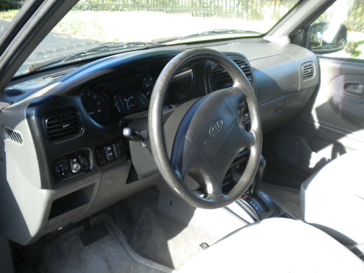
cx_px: 182
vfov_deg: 35.1
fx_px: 431
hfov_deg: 45.8
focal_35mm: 41
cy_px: 136
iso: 400
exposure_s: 1/498
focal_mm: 7.4
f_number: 3.5
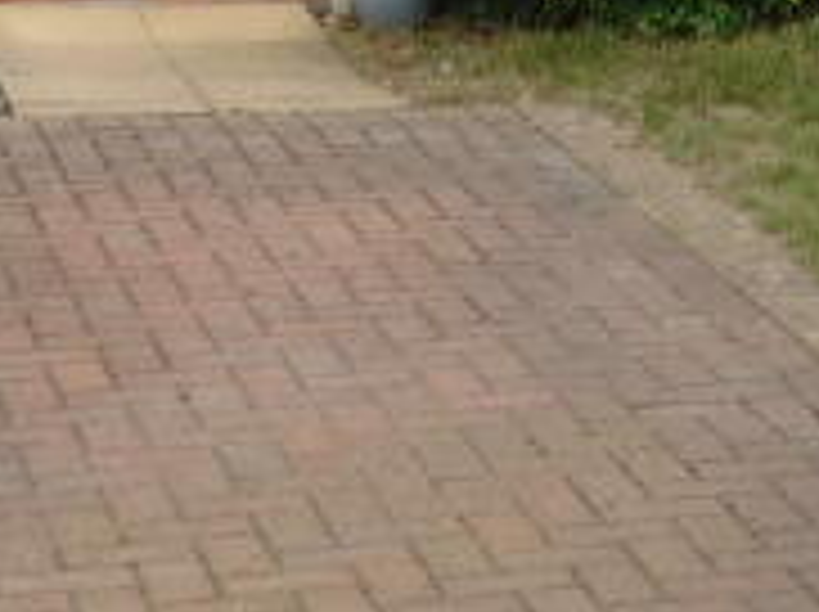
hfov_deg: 11.5
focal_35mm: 169
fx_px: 3993
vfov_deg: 8.1
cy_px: -814
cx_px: 932
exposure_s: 1/800
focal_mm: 5.3
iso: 125
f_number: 3.2
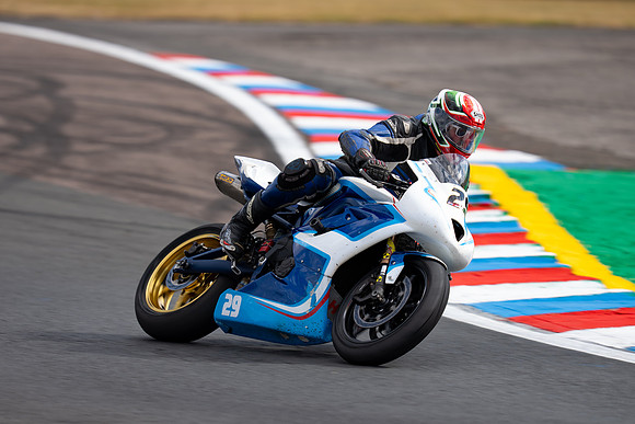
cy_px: 200
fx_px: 7471
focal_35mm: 423
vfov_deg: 3.2
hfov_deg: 4.9
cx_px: 299
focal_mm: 400
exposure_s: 1/400
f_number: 3.5
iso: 64
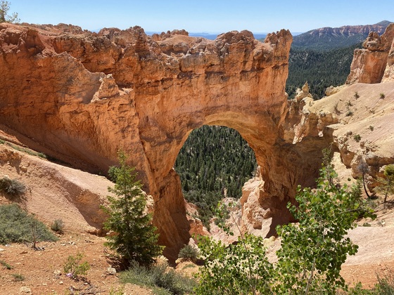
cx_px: 197
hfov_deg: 67.3
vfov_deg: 53.1
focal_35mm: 26
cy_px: 148
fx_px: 296
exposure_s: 1/1898
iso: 32
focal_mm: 4.25
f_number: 1.8
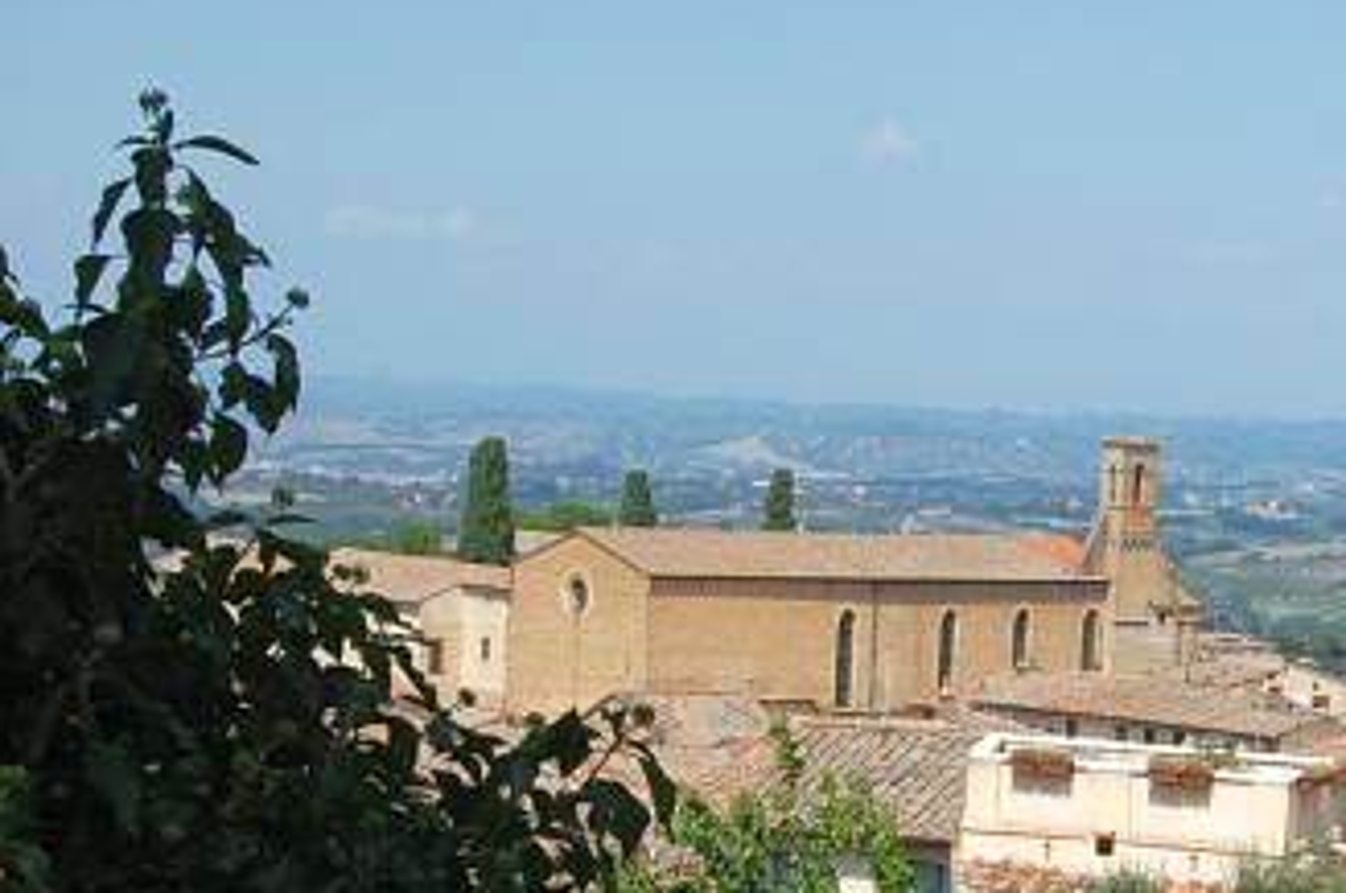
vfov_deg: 13.2
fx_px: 3845
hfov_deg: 19.3
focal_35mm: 103
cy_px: 679
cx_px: 1354
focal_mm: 34
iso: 200
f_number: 10
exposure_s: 1/320
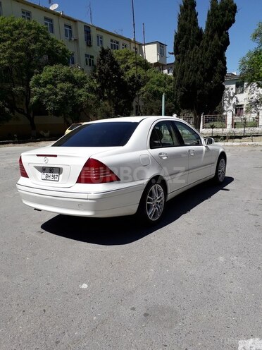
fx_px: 272
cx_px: 131
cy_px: 175
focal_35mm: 27
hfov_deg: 51.4
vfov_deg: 65.3
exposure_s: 1/2273
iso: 40
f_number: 1.9
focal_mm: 3.6
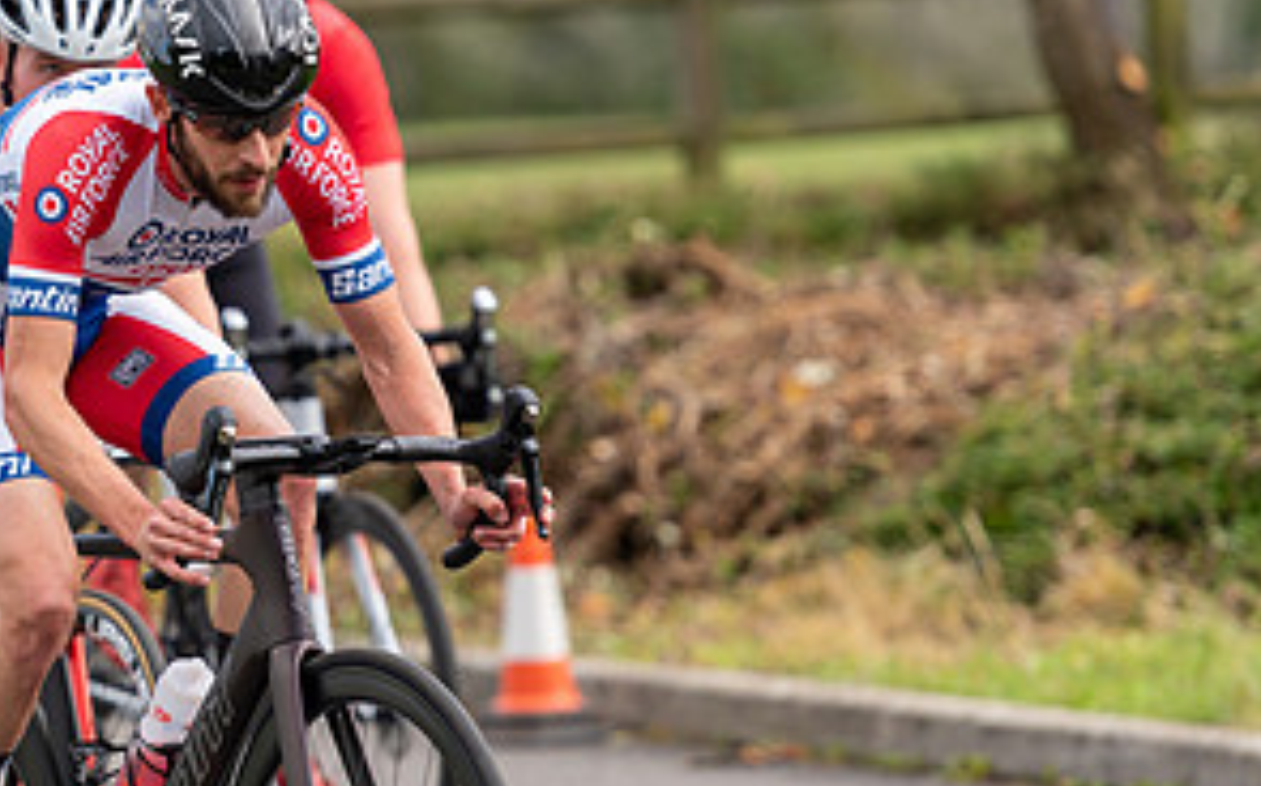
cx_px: 248
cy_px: 258
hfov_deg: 5.8
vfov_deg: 3.6
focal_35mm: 361
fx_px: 12399
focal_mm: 180
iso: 160
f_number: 2.8
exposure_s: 1/1250
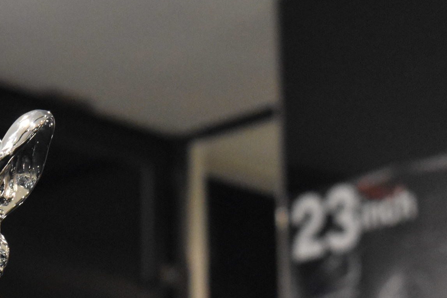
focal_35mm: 184
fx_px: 2286
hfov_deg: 11.1
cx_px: 44
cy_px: 228
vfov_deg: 7.5
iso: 6400
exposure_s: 1/50
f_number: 8
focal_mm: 55
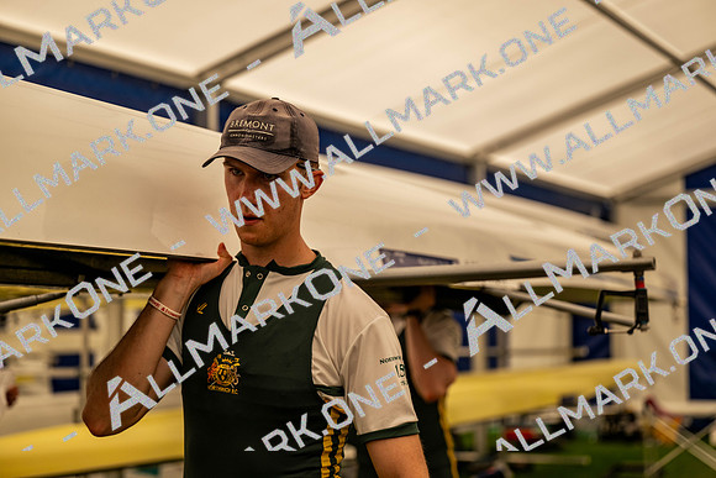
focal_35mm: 70
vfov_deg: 19.5
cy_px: 239
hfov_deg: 28.8
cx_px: 358
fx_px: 1392
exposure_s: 1/1000
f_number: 2.8
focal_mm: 70
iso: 180
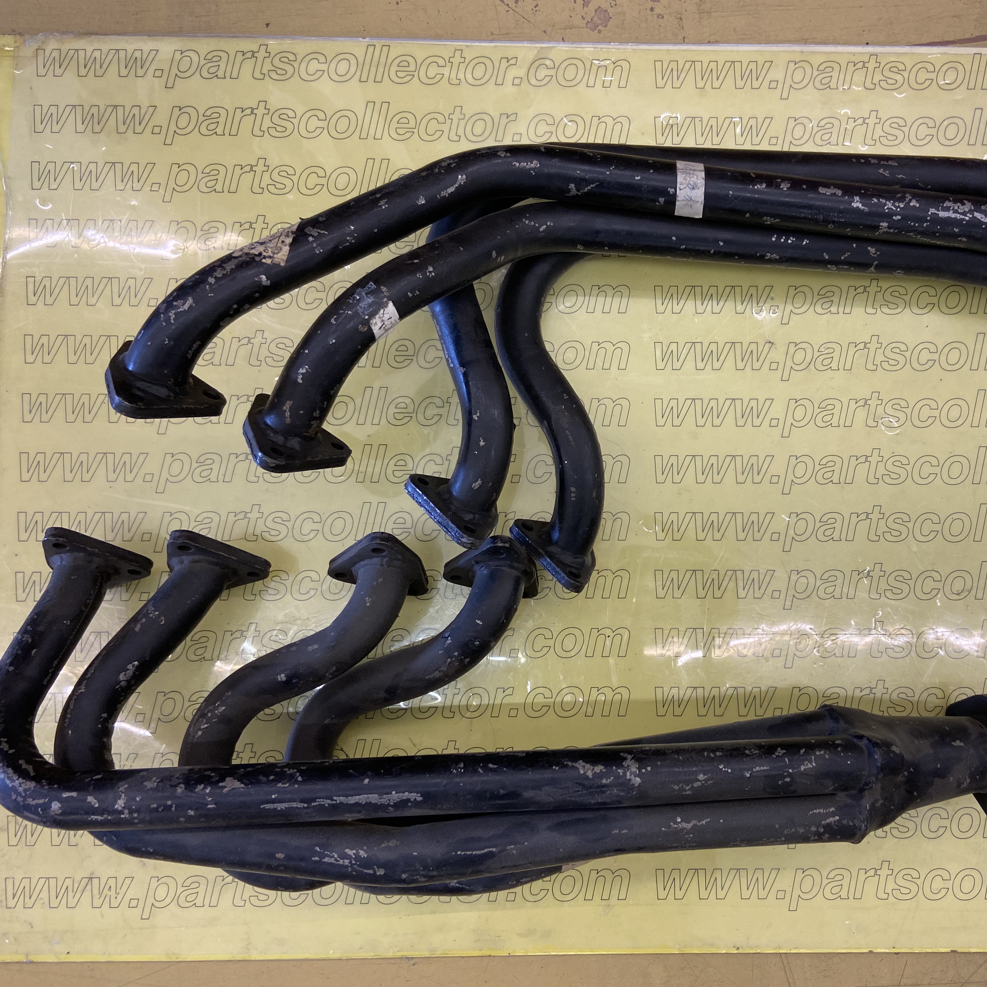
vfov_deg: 52.5
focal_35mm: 31
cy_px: 497
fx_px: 1000
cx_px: 623
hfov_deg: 51.9
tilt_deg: -85.9
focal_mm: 4.25
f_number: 1.8
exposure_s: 1/100
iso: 125
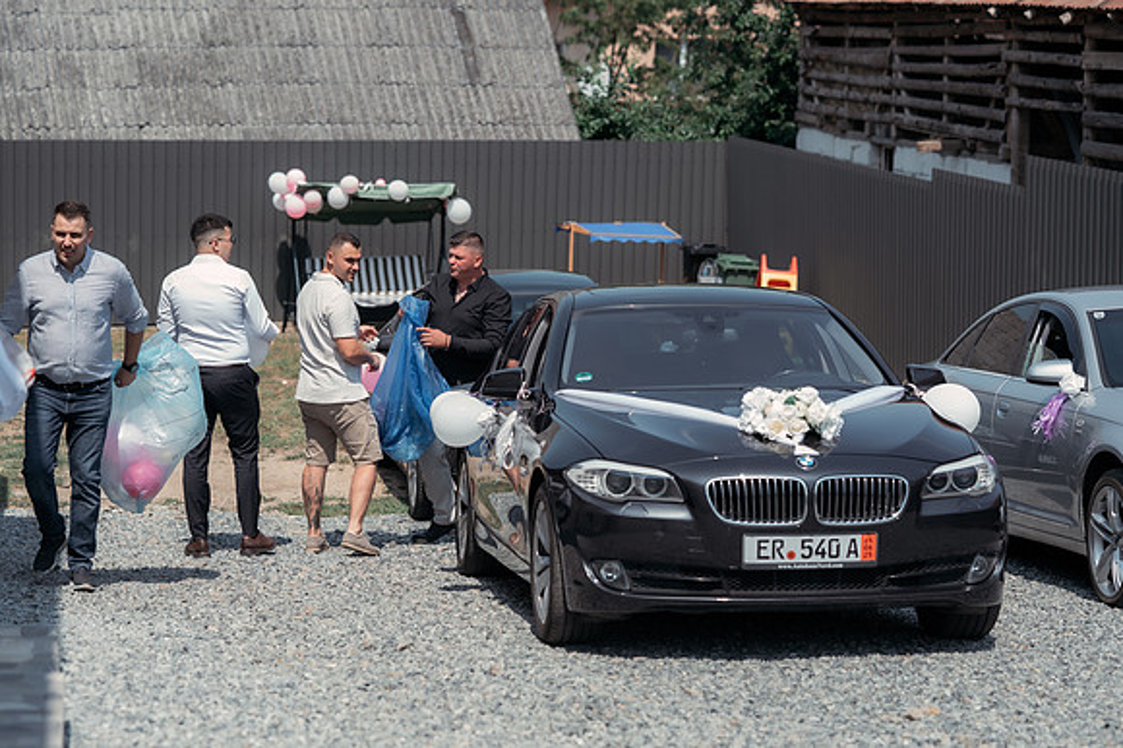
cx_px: 514
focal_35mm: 92
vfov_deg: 14.8
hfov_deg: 22.1
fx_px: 2876
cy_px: 374
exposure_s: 1/2500
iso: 200
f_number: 2.8
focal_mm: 85
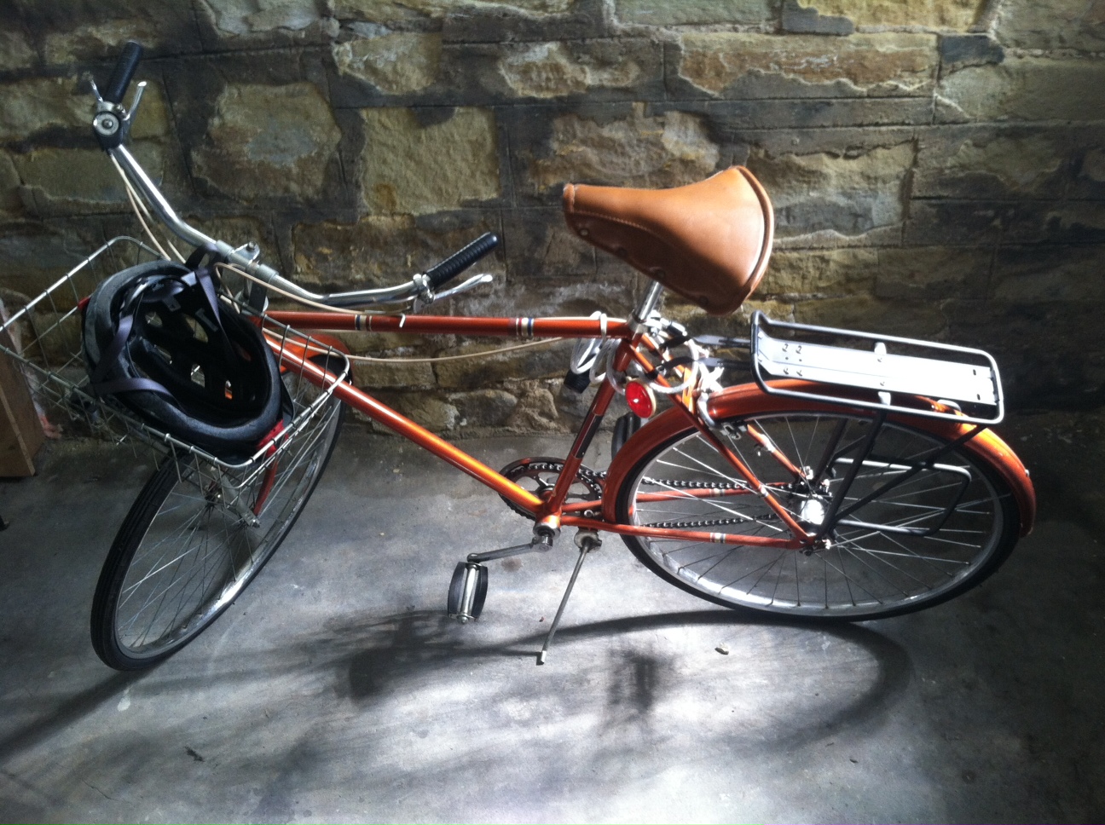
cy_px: 412
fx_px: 1116
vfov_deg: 40.6
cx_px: 552
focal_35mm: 35
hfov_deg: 52.7
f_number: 2.8
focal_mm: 3.85
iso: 100
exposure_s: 1/15
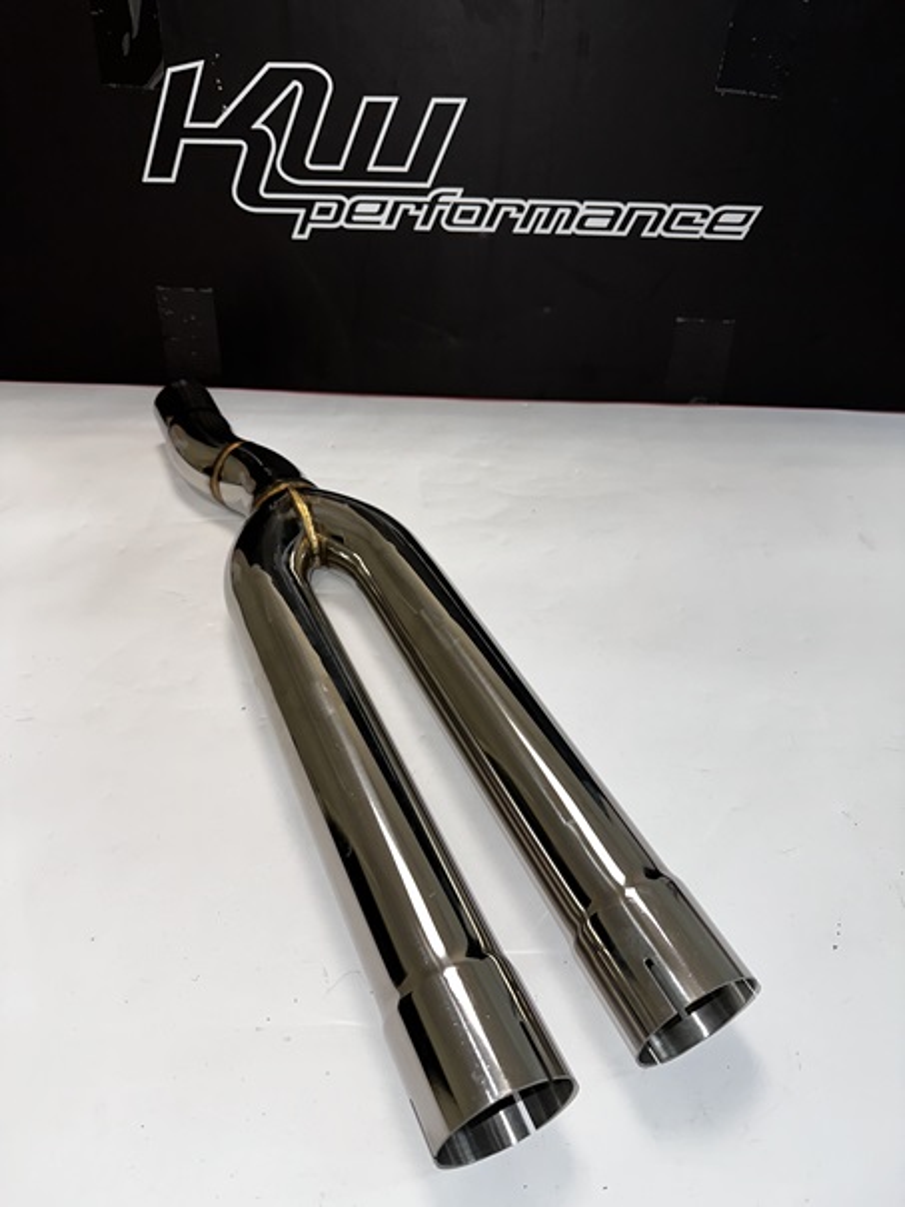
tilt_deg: -38.6
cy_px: 604
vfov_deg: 71.6
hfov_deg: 56.8
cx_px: 452
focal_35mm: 24
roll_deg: -1.1
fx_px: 837
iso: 50
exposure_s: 1/142
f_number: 1.78
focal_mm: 6.86
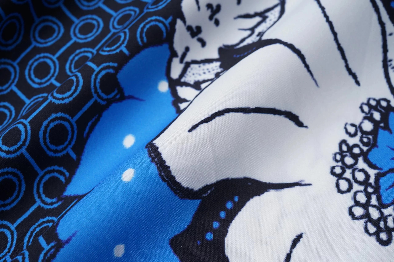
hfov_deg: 39.6
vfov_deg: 26.9
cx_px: 197
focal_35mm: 50
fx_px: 547
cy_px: 131
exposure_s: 1/100
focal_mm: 50
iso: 160
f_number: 9
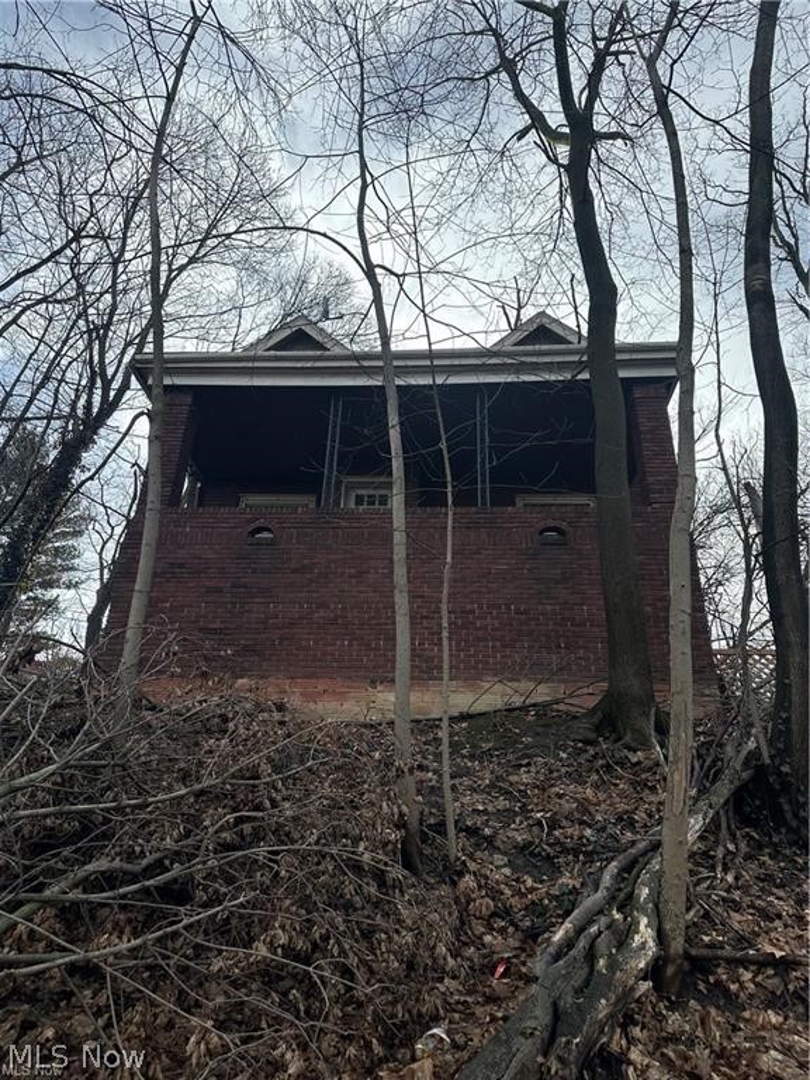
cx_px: 405
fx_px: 749
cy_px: 540
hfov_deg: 56.8
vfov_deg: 71.6
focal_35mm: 24
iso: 80
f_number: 1.78
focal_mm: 6.86
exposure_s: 1/3058
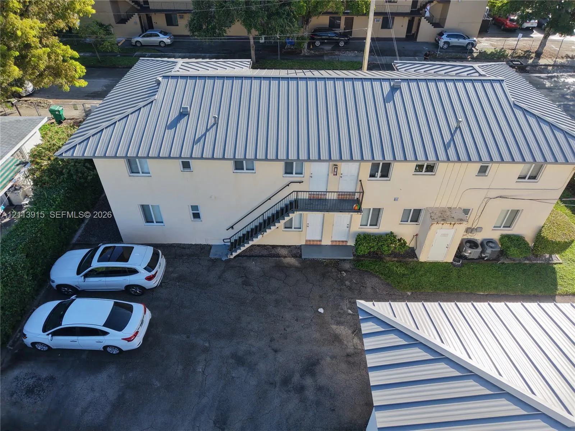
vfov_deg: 56.8
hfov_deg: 71.6
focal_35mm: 24
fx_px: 399
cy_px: 216
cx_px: 288
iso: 100
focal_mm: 8.67
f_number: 1.8
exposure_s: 1/725
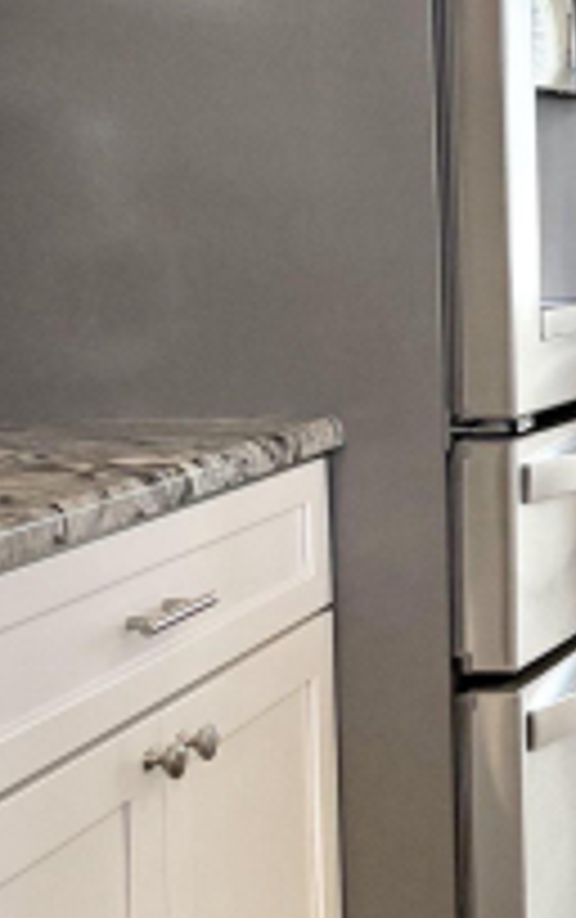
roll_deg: +0.0
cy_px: 394
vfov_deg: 23.0
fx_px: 2254
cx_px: 1076
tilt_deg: -4.8
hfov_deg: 13.0
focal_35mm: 90
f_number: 1.6
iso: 160
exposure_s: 1/120
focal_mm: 5.96
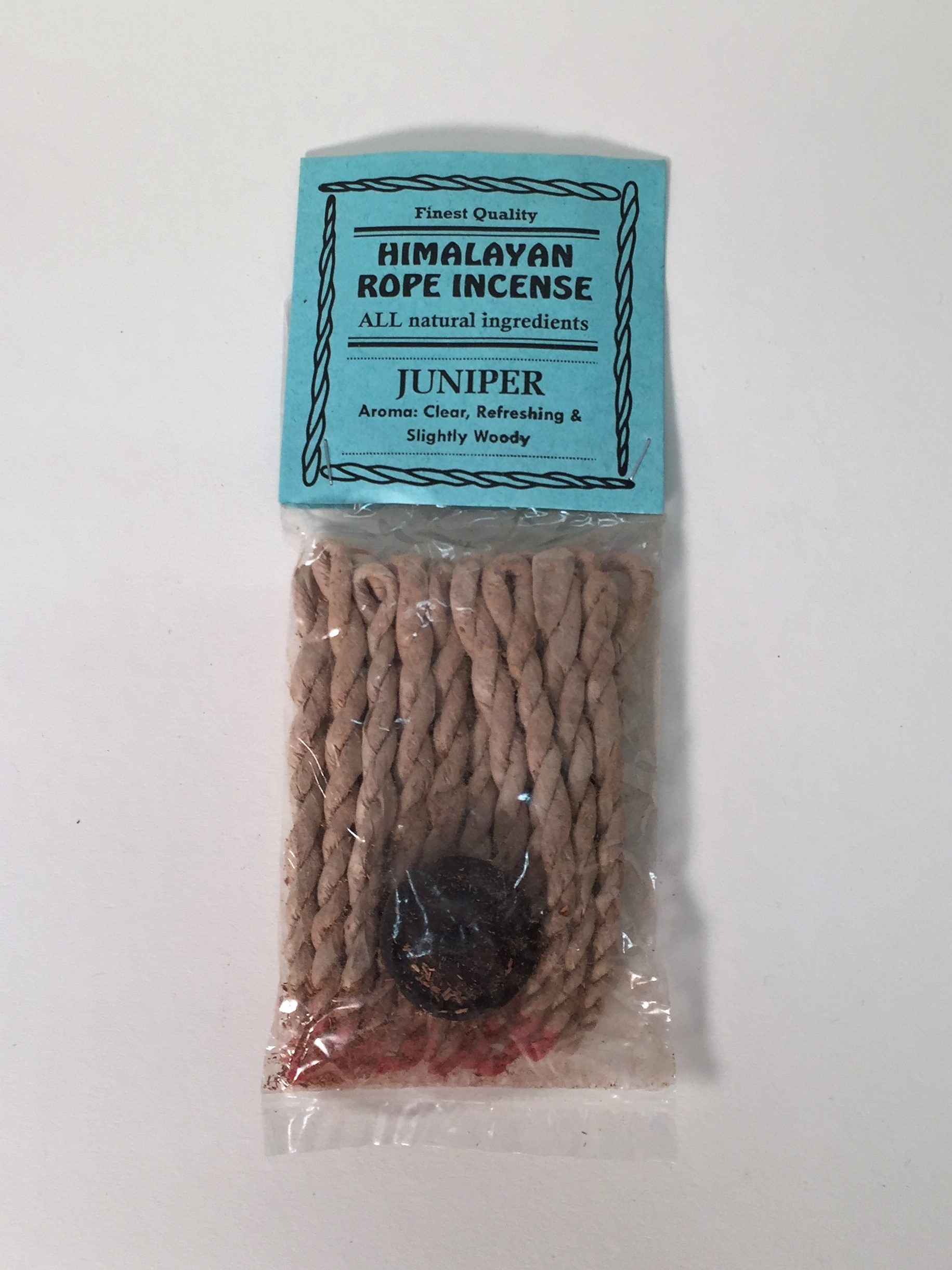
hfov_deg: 48.2
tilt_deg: -79.8
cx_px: 476
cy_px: 635
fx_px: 1063
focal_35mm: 29
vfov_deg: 61.7
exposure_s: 1/100
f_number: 2.2
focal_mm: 4.15
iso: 40
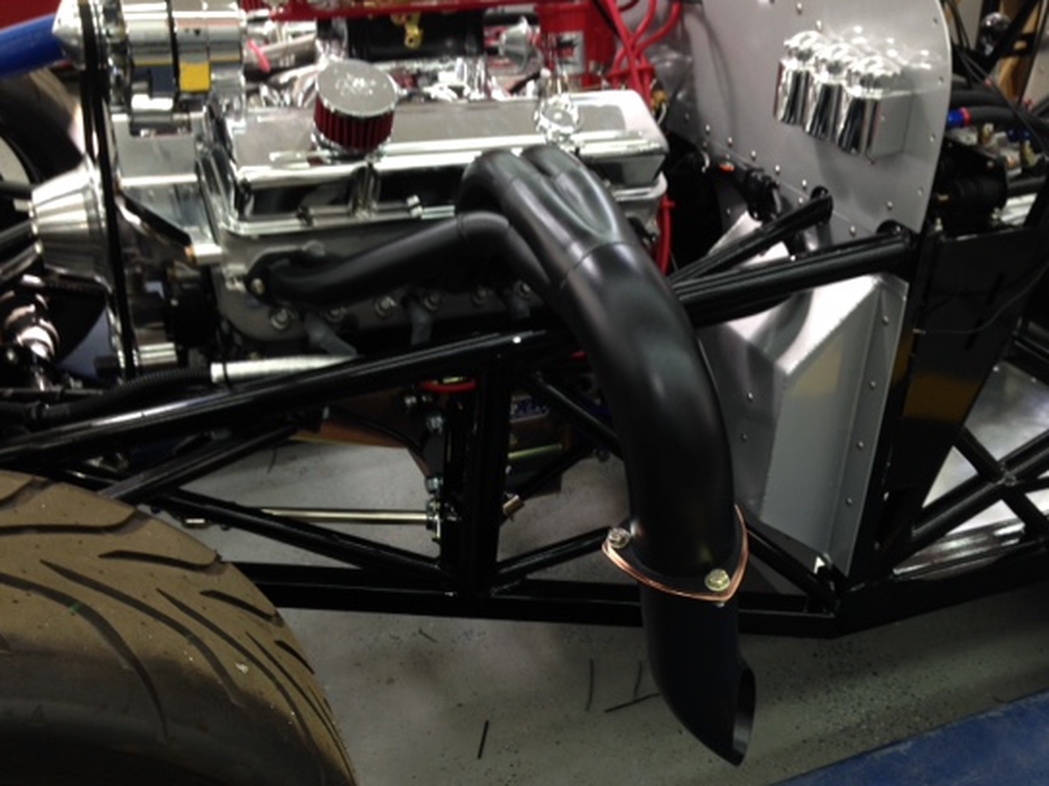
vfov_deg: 36.7
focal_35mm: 39
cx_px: 581
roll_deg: -2.7
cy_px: 445
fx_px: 1181
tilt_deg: -31.9
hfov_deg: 47.8
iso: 50
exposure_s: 1/40
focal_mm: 4.12
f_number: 2.4
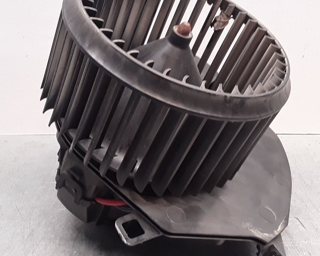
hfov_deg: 38.0
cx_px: 146
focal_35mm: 49
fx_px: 464
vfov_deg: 30.8
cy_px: 102
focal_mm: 2.91
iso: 100
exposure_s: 1/50
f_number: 1.9
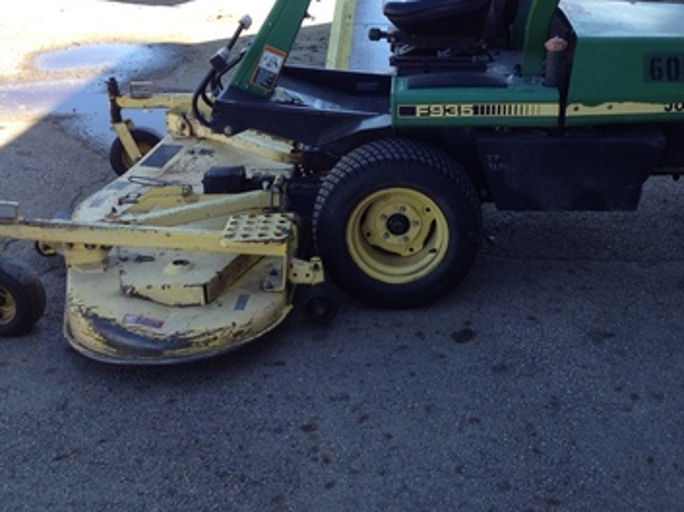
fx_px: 1066
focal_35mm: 54
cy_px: 130
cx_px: 417
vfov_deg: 26.6
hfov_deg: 35.4
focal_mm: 4.28
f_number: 2.4
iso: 64
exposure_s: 1/321
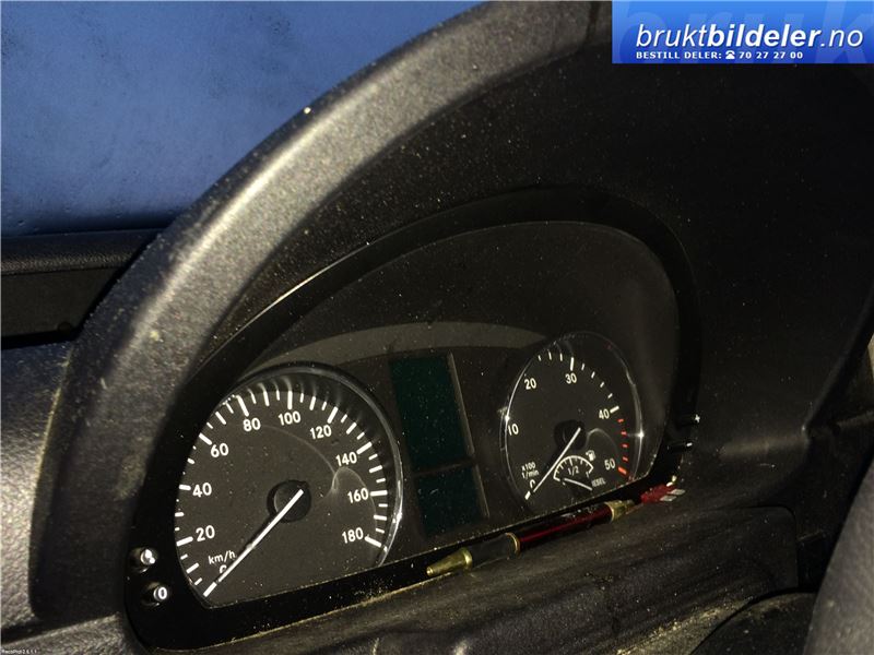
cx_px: 437
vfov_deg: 48.2
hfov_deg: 61.7
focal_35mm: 29
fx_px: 732
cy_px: 328
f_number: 2.2
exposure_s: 1/16
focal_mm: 4.15
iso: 32
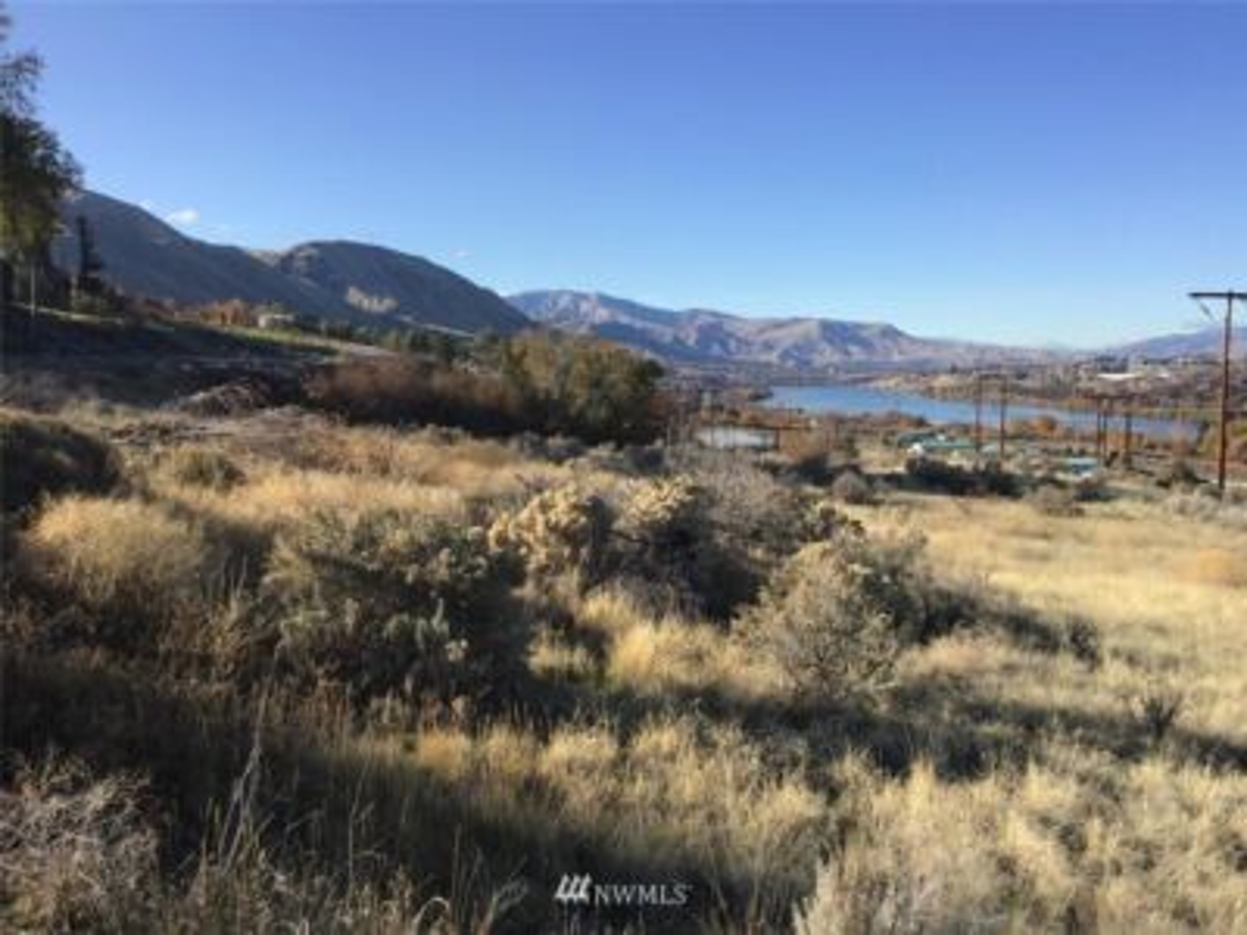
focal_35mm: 31
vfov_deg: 45.4
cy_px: 468
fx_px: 1117
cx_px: 624
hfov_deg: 58.4
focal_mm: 3.3
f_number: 2.4
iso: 25
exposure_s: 1/1018
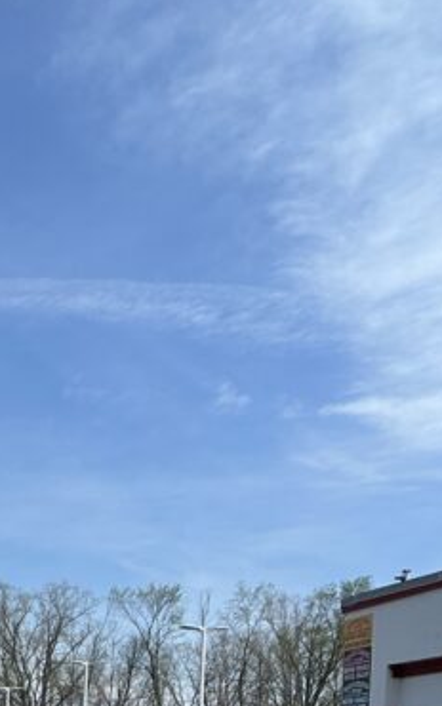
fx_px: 1464
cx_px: -280
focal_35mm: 76
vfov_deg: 24.6
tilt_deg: -2.6
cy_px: 841
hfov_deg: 15.4
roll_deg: -0.2
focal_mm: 5.7
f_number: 1.5
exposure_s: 1/3968
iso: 50
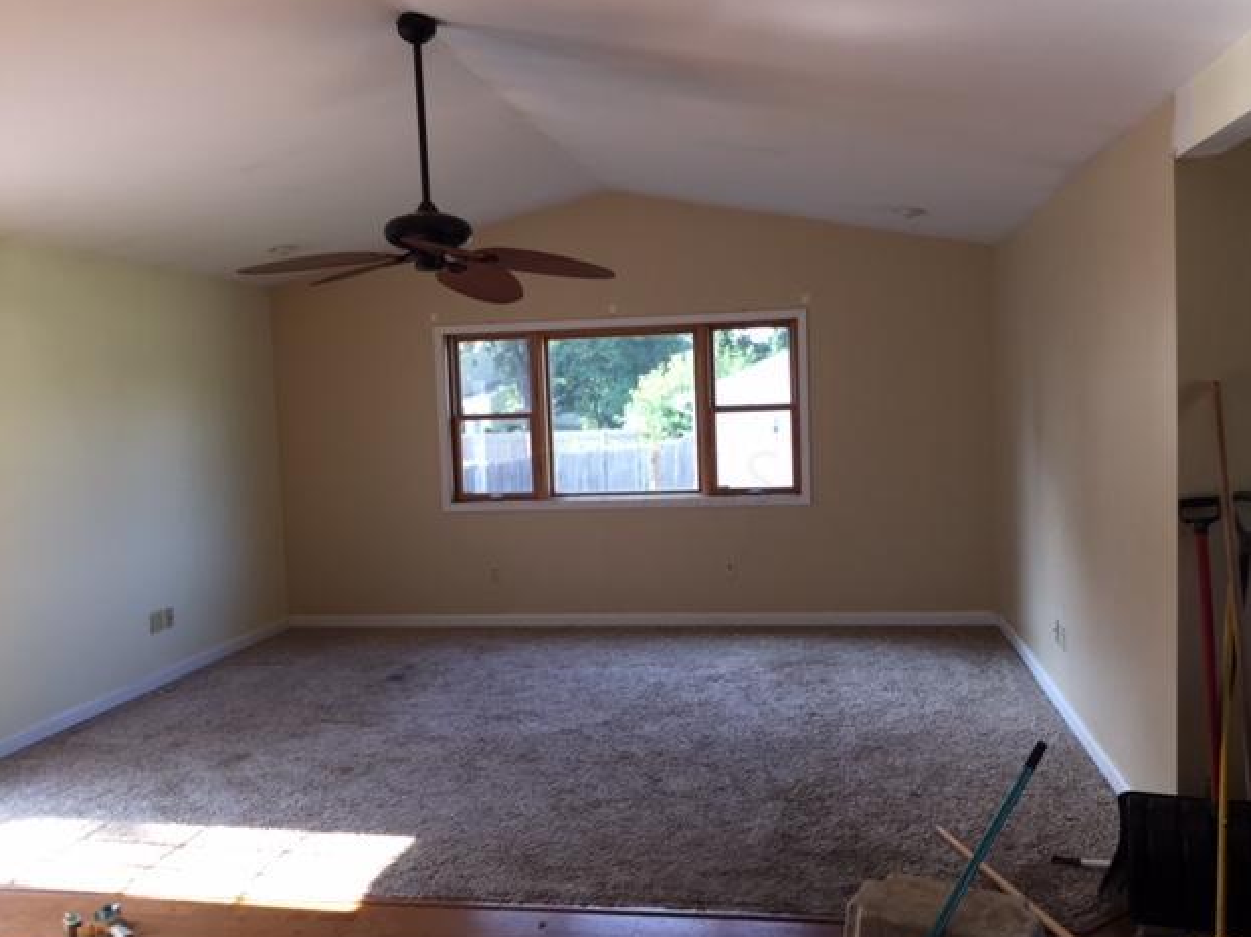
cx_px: 645
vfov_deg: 46.8
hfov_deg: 60.0
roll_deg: +1.8
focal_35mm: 30
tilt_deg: -3.5
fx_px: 1084
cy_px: 475
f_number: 2.2
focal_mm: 4.15
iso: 32
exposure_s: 1/60
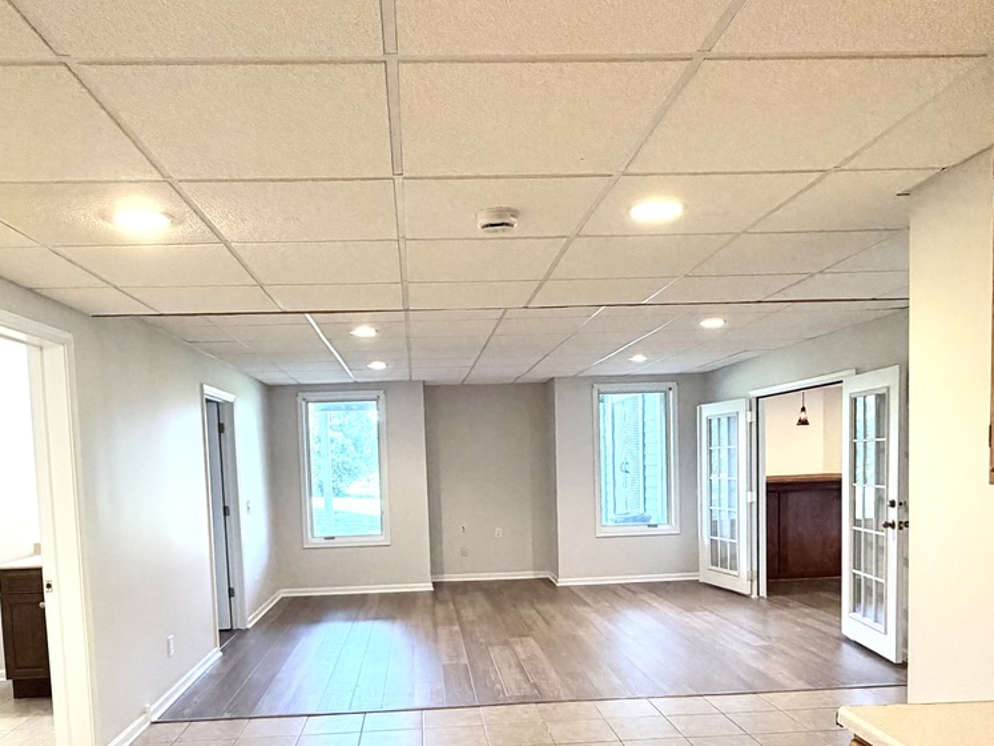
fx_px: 775
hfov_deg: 65.3
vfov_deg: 50.1
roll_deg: +2.0
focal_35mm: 27
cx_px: 462
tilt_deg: -4.3
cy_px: 518
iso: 320
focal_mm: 2.22
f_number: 2.2
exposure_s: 1/60
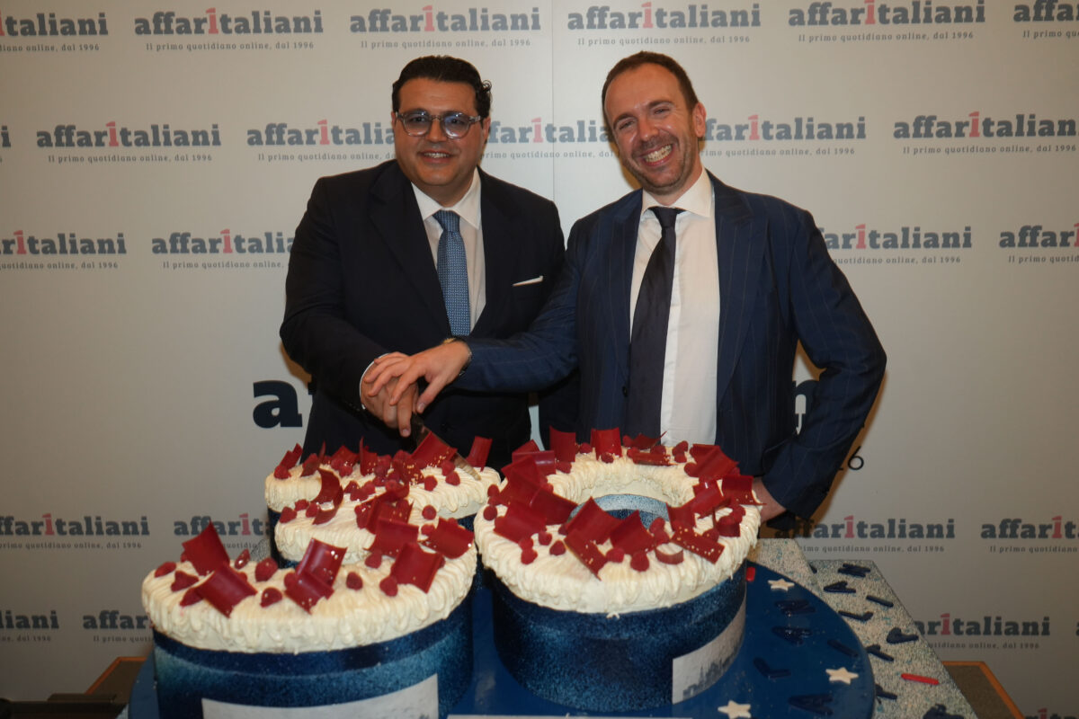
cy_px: 360
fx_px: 1049
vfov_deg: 37.9
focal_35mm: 35
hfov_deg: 54.4
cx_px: 540
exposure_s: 1/40
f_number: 4
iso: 1600
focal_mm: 35
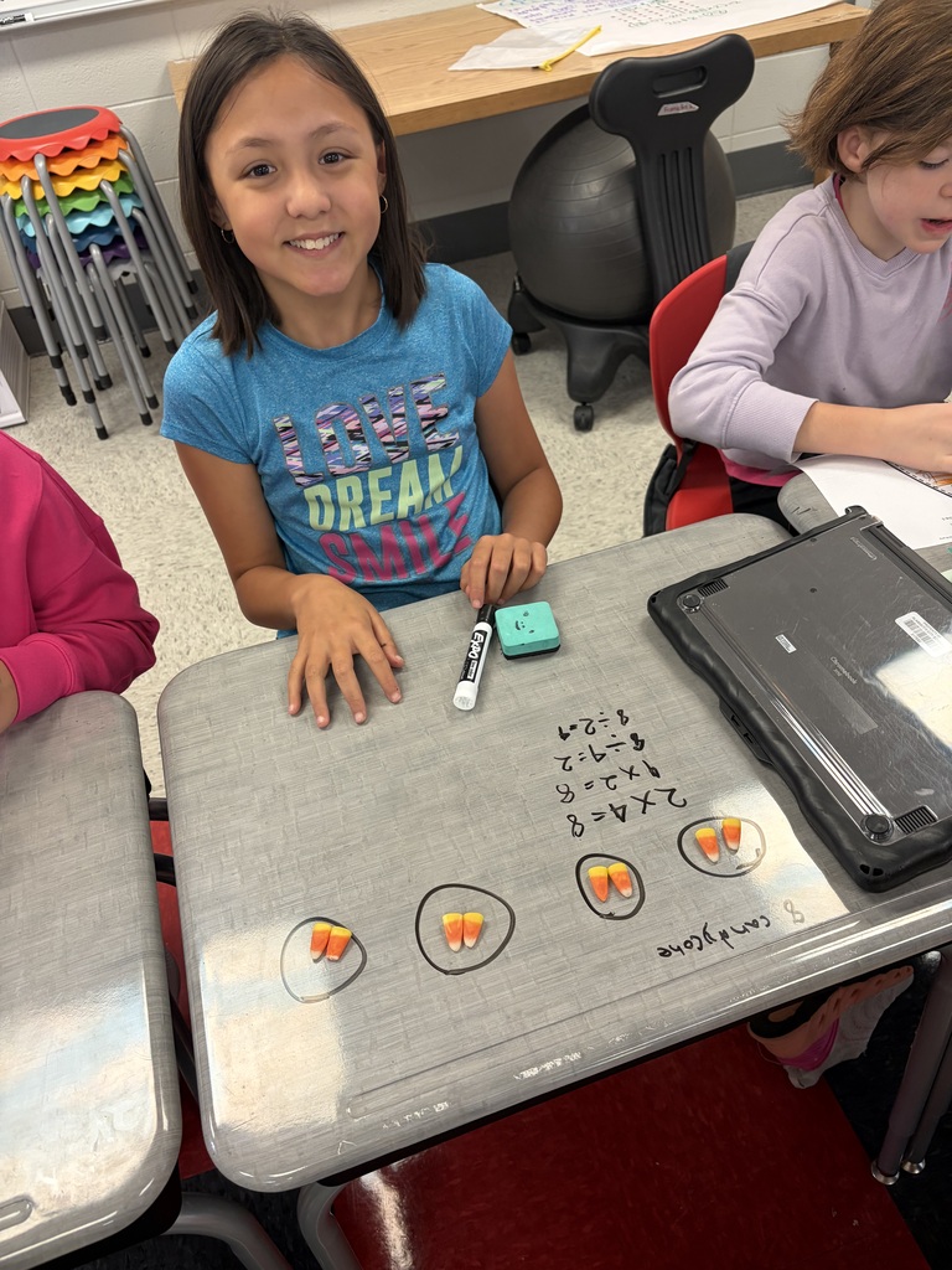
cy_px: 635
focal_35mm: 26
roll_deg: +8.5
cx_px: 476
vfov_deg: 67.3
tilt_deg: -42.6
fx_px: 953
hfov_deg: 53.1
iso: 125
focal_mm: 5.96
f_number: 1.6
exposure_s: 1/60
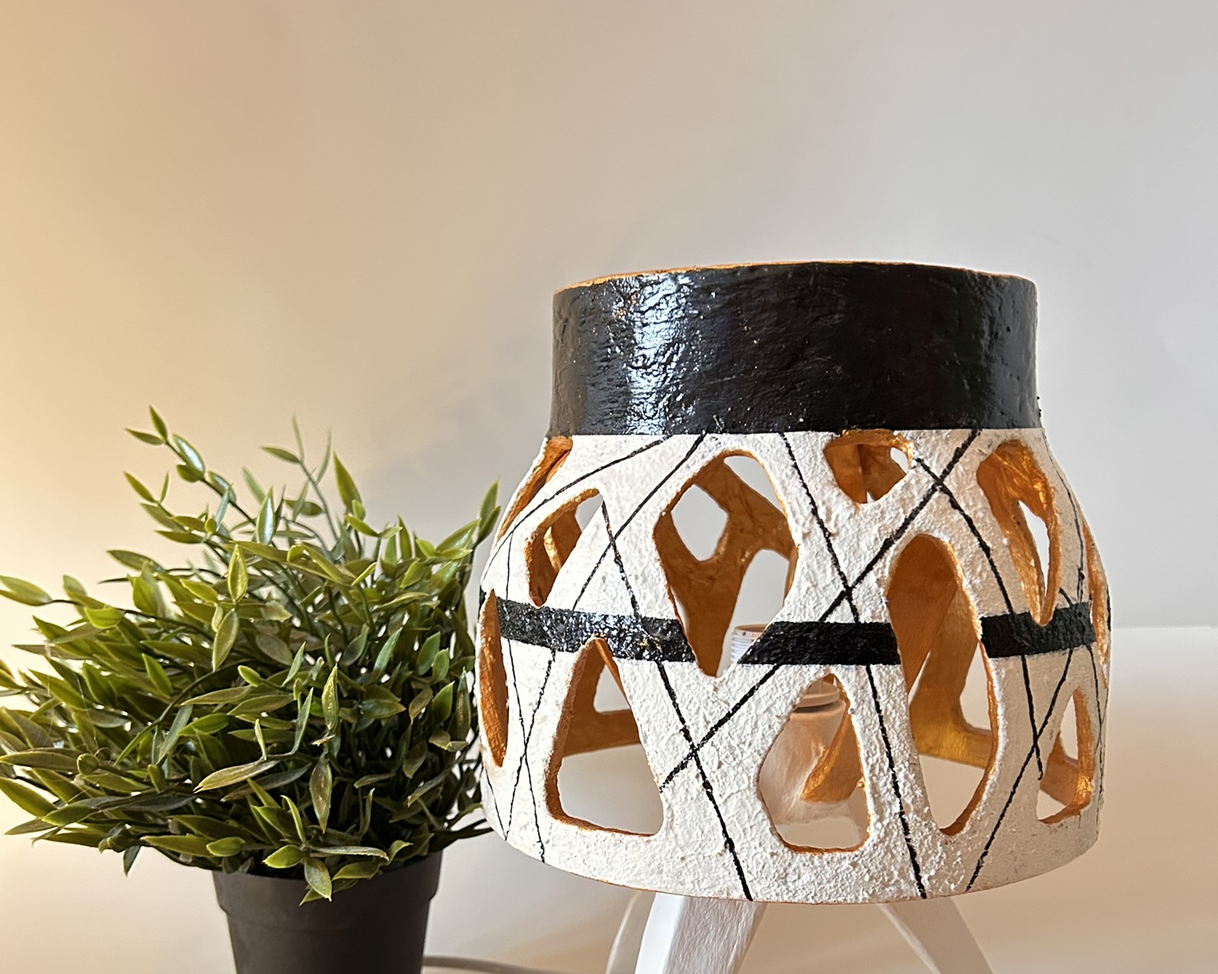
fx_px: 1226
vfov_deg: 42.5
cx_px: 607
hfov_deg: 52.8
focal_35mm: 34
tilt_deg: -9.8
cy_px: 682
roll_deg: -0.5
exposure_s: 1/40
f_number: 1.5
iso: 500
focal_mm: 5.7
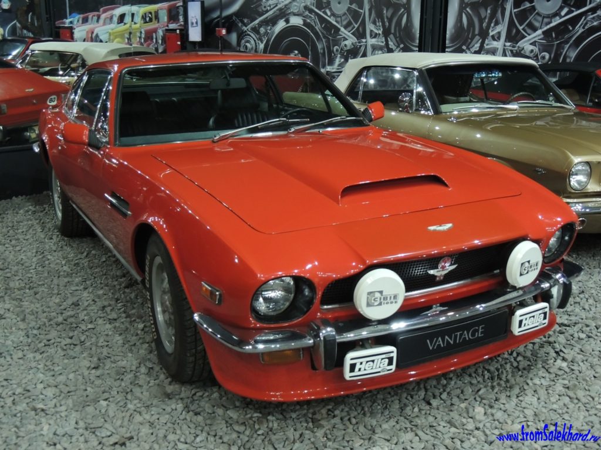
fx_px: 694
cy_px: 225
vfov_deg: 36.0
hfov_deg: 46.8
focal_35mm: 40
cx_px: 300
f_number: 3.3
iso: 800
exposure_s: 1/15
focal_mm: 7.1
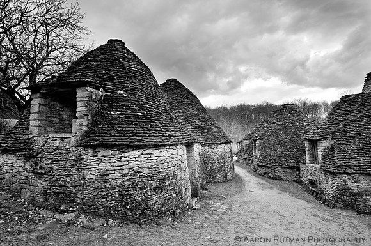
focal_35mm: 18
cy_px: 123
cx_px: 186
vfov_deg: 67.2
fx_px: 185
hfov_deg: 90.1
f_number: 13
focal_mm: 12
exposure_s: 1/30
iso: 200
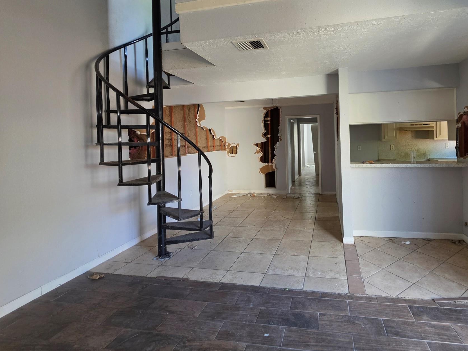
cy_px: 140
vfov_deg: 77.2
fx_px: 216
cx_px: 287
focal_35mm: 16
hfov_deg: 92.9
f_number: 1.9
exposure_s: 1/60
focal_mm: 2.2
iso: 160
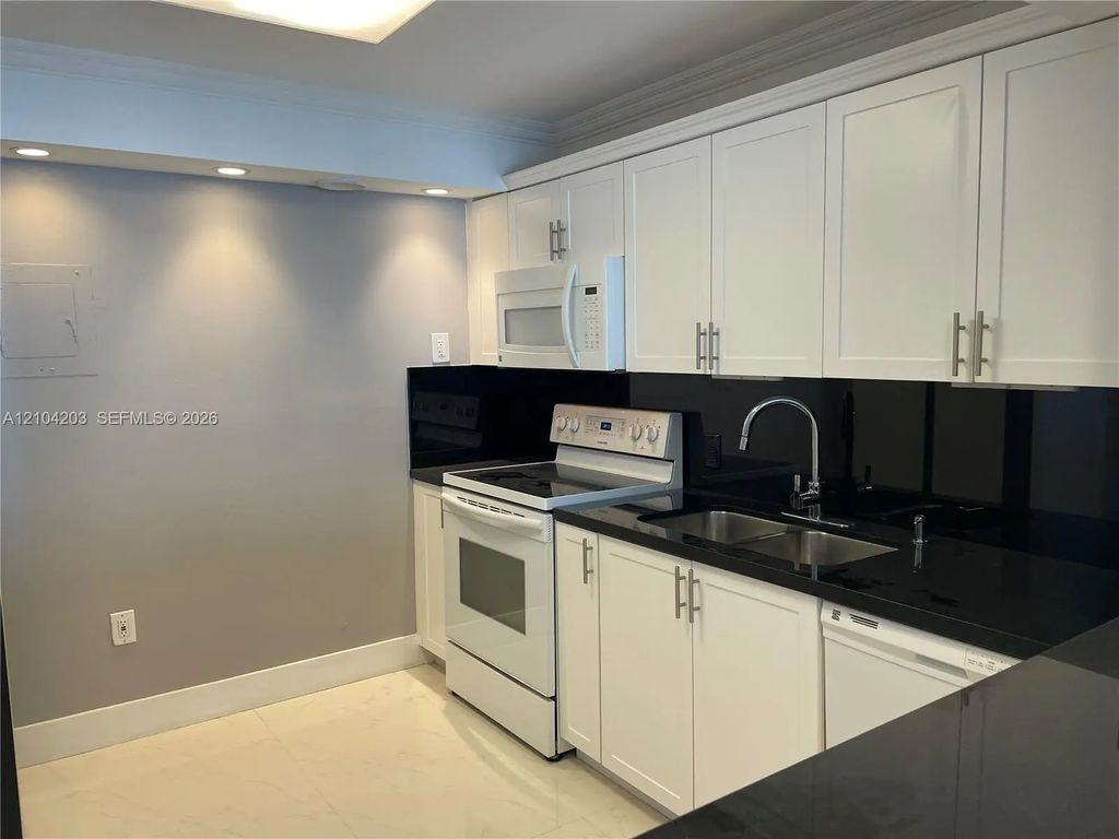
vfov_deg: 53.1
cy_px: 420
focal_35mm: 26
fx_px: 840
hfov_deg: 67.3
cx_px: 560
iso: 125
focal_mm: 4.2
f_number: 1.6
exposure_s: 1/120
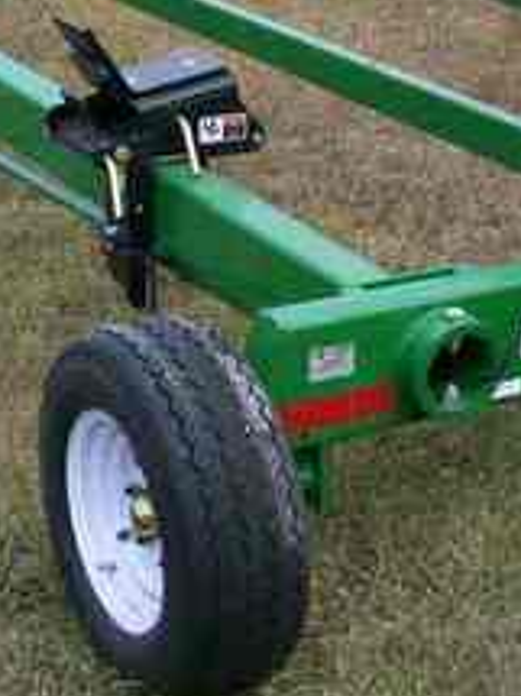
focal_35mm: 91
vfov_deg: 21.5
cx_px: 116
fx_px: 1828
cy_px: 243
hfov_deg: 16.1
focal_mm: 6
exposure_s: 1/713
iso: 80
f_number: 2.7
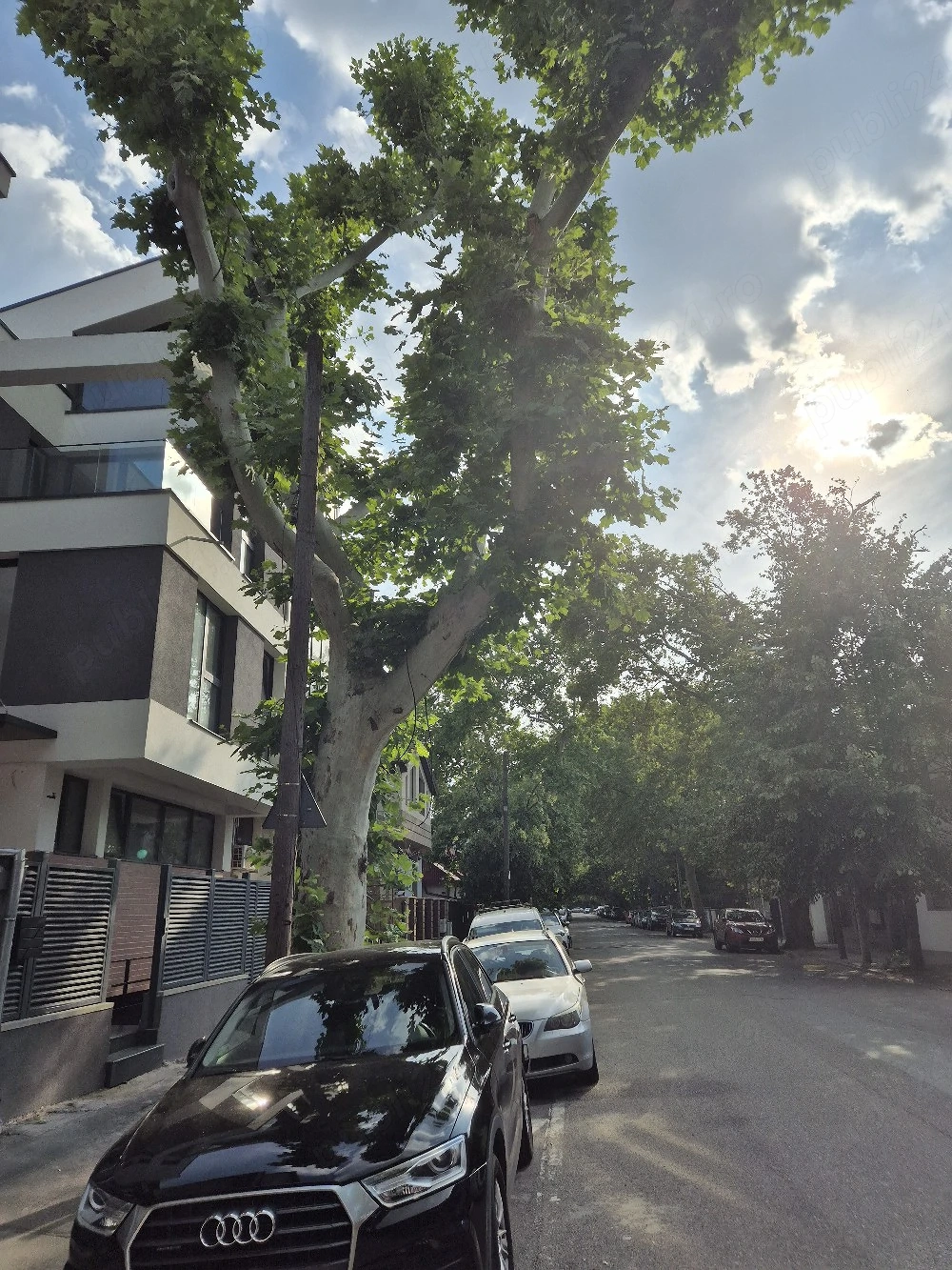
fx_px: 843
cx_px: 476
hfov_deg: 58.9
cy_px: 635
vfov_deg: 73.9
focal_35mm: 23
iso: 25
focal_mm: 5.4
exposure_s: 1/5000
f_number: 1.8
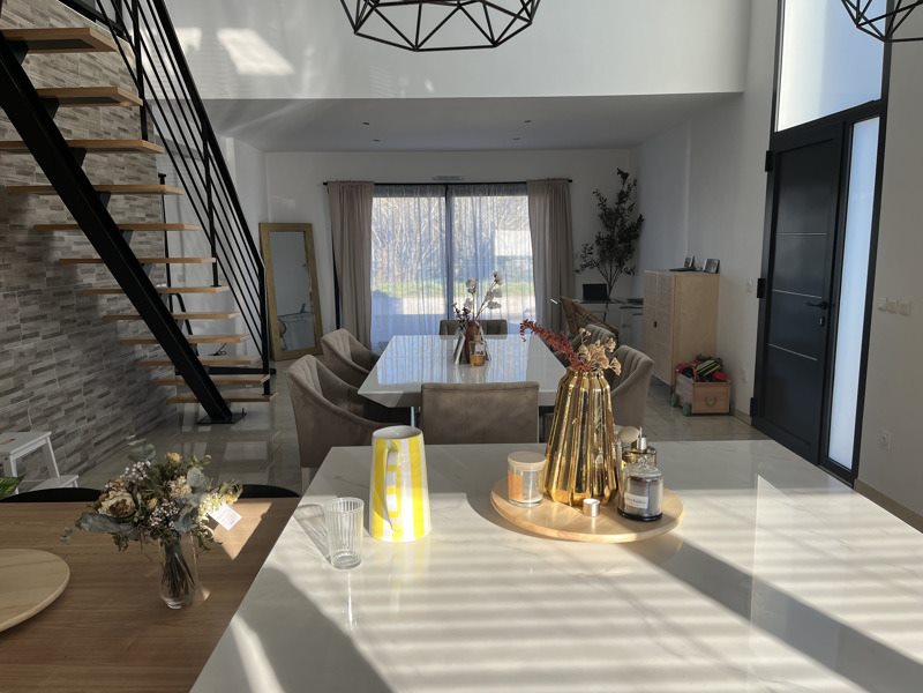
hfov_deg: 67.3
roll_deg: +1.0
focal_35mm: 26
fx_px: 693
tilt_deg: -8.8
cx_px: 462
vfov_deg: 53.1
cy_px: 346
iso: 50
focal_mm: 5.1
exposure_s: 1/615
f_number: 1.6
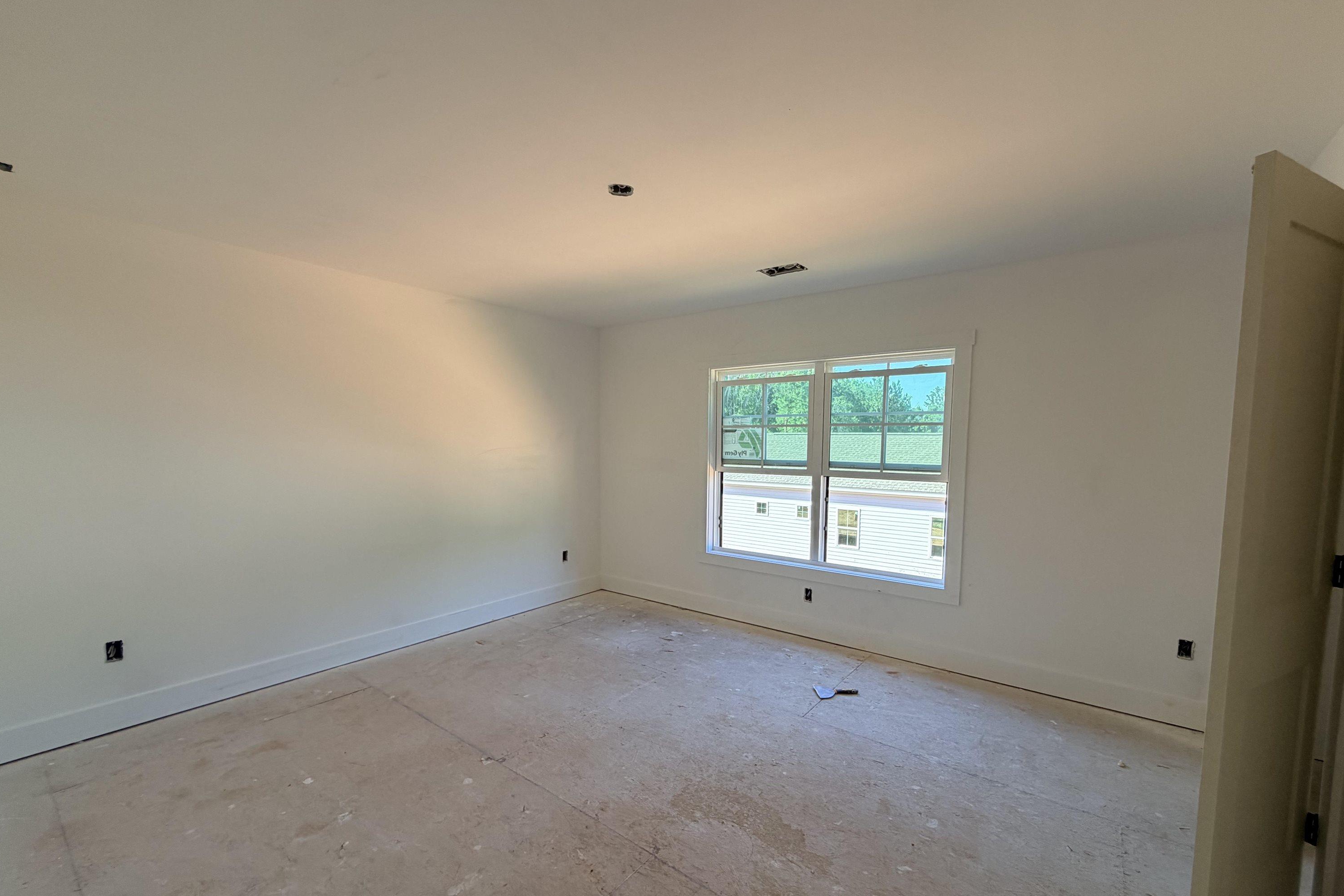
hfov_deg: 100.4
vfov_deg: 77.2
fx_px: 560
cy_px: 485
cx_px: 688
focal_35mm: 15
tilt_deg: -5.8
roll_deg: +0.4
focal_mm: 2.22
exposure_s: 1/121
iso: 80
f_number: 2.2
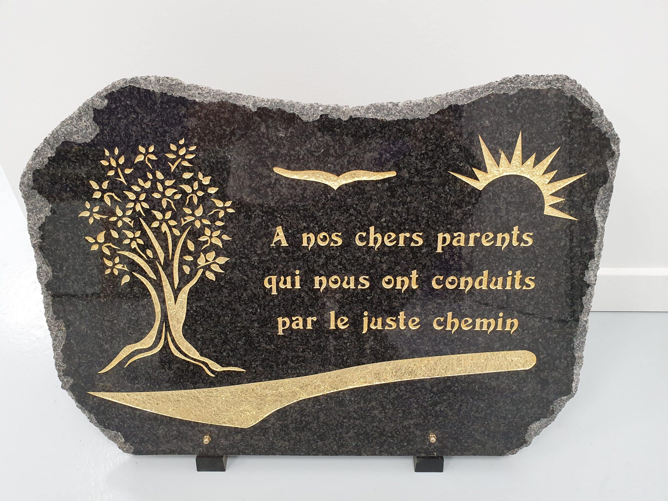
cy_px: 250
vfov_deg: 53.1
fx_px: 502
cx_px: 334
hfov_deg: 67.3
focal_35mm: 26
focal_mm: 4.32
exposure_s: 1/50
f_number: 2.4
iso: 160
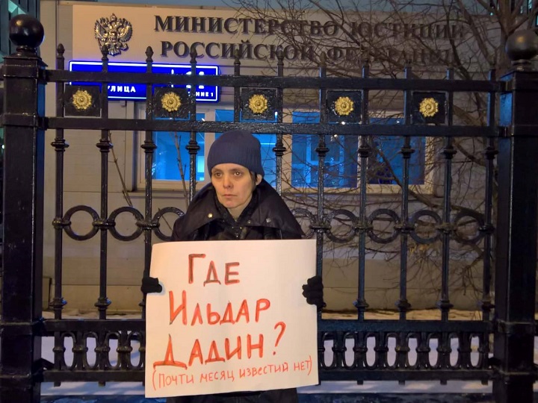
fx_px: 389
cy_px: 202
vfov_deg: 54.9
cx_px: 269
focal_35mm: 25
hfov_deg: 69.4
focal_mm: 4.5
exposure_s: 1/5
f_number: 2.8
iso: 400
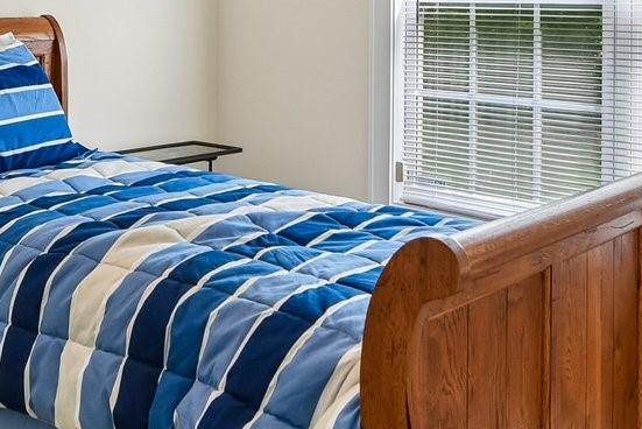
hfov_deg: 36.9
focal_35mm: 52
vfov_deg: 24.8
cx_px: 130
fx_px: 928
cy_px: 3
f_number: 8
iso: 200
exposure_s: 1/15
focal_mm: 14
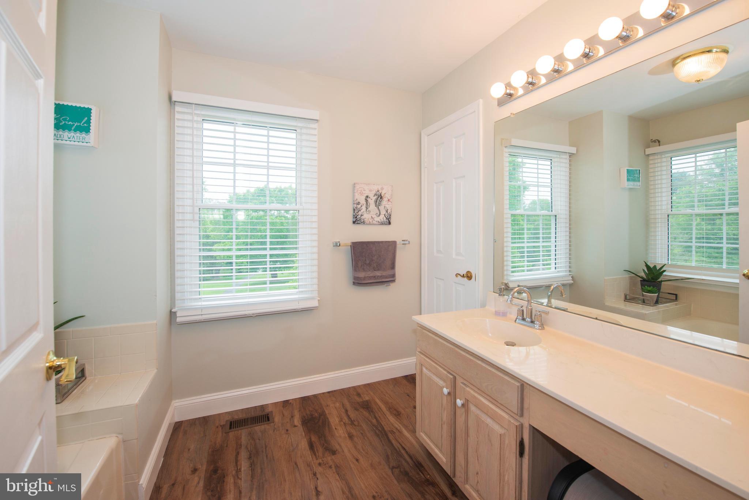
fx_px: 291
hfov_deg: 104.2
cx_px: 374
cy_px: 250
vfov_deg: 81.2
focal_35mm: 14
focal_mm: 14
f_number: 7.1
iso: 200
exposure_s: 1/100
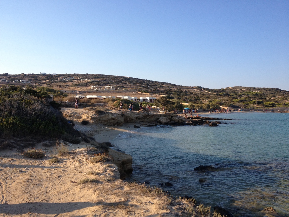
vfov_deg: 40.7
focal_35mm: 35
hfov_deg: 52.6
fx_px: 292
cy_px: 108
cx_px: 144
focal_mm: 4.28
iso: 50
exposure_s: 1/1004
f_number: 2.4
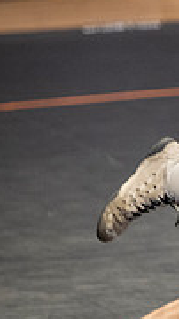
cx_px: 571
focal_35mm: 607
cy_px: 259
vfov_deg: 3.6
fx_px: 5131
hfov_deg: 2.0
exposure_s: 1/1000
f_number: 2.8
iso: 3200
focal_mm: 135
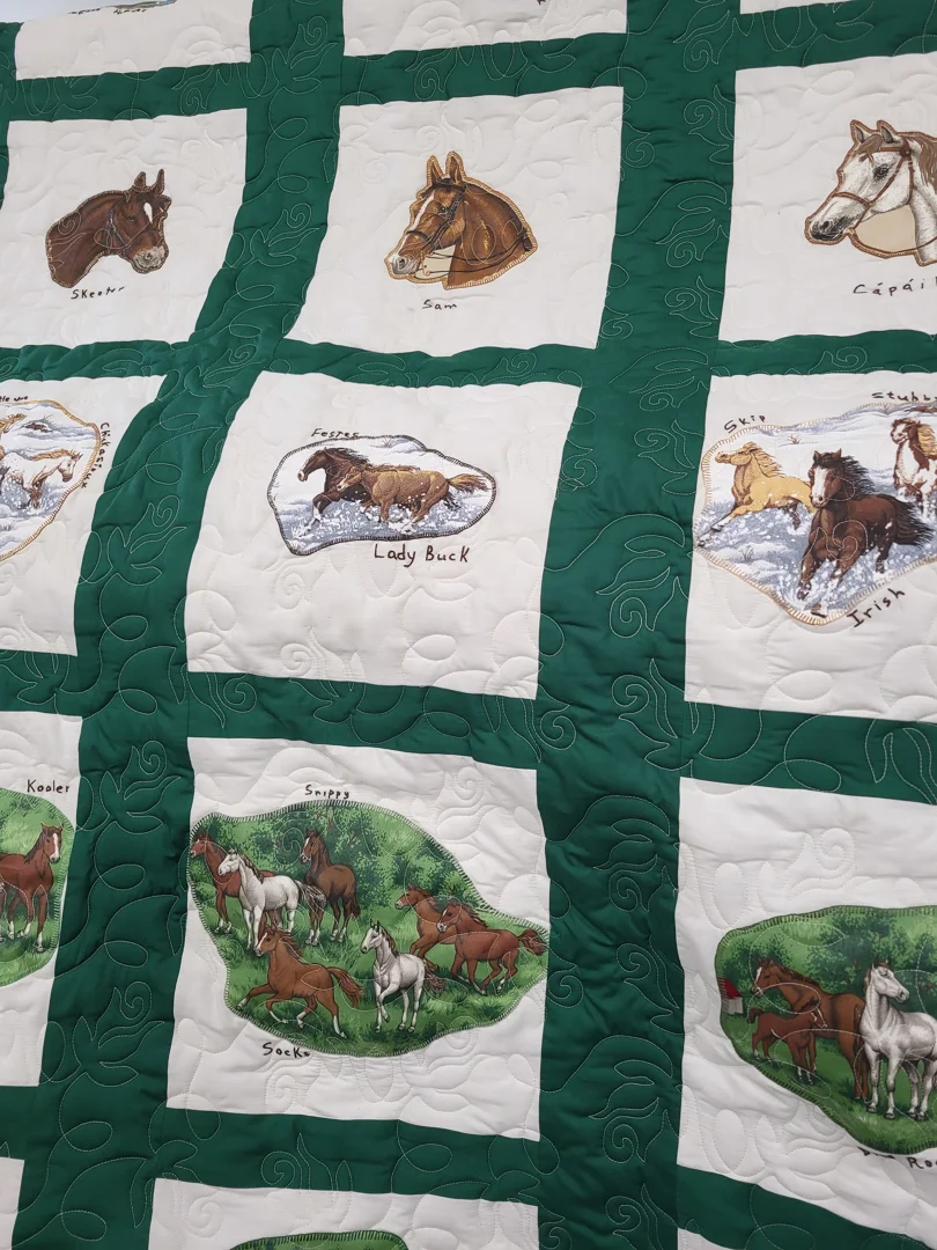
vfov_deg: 67.3
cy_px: 625
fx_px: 938
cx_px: 468
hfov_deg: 53.1
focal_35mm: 26
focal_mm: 5.4
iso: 160
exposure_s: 1/120
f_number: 1.8
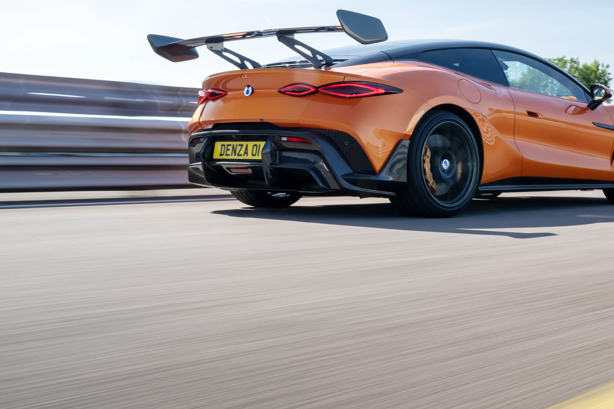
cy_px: 167
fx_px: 935
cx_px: 480
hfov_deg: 35.3
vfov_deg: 24.7
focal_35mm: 55
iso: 200
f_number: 22
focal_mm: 33.5
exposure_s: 1/15
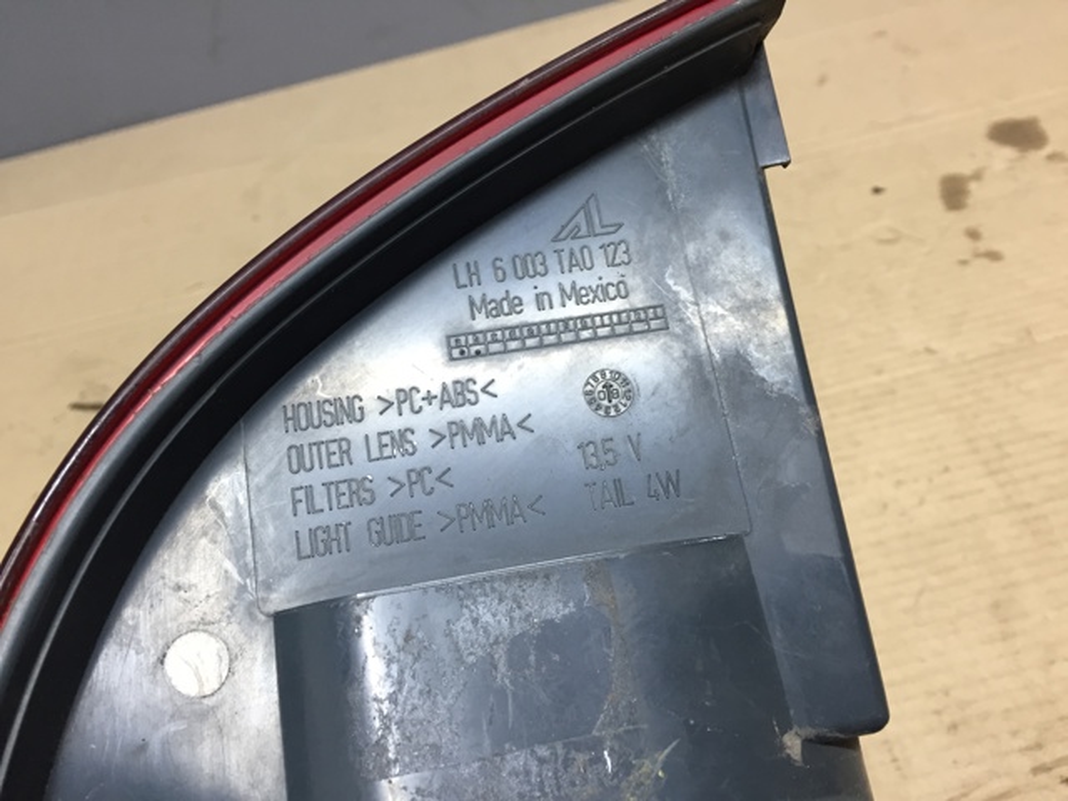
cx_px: 534
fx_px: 895
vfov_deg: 48.2
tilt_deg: -40.7
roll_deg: +13.1
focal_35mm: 29
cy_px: 400
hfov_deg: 61.7
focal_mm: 4.15
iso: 64
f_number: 2.2
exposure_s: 1/33
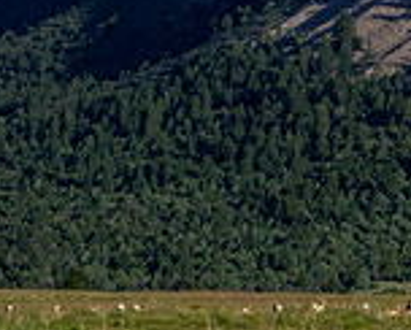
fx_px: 6674
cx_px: 292
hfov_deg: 3.5
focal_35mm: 548
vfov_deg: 2.8
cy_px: -55
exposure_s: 1/320
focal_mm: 102
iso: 400
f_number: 16
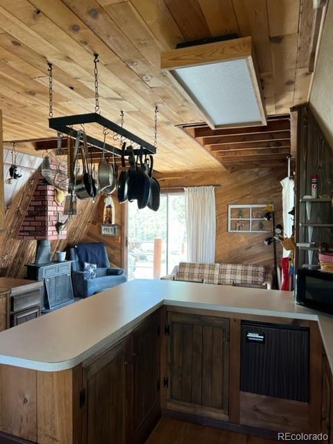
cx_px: 166
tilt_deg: +1.4
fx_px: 333
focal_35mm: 26
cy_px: 222
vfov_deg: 67.3
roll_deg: +0.2
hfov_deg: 53.1
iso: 125
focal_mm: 5.7
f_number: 1.5
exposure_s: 1/102
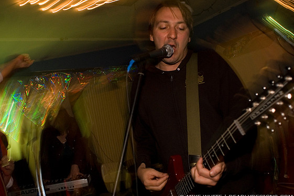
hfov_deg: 60.3
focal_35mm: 31
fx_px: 253
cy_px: 101
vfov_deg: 42.3
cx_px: 144
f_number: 3.2
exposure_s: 1/10
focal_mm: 20
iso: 800
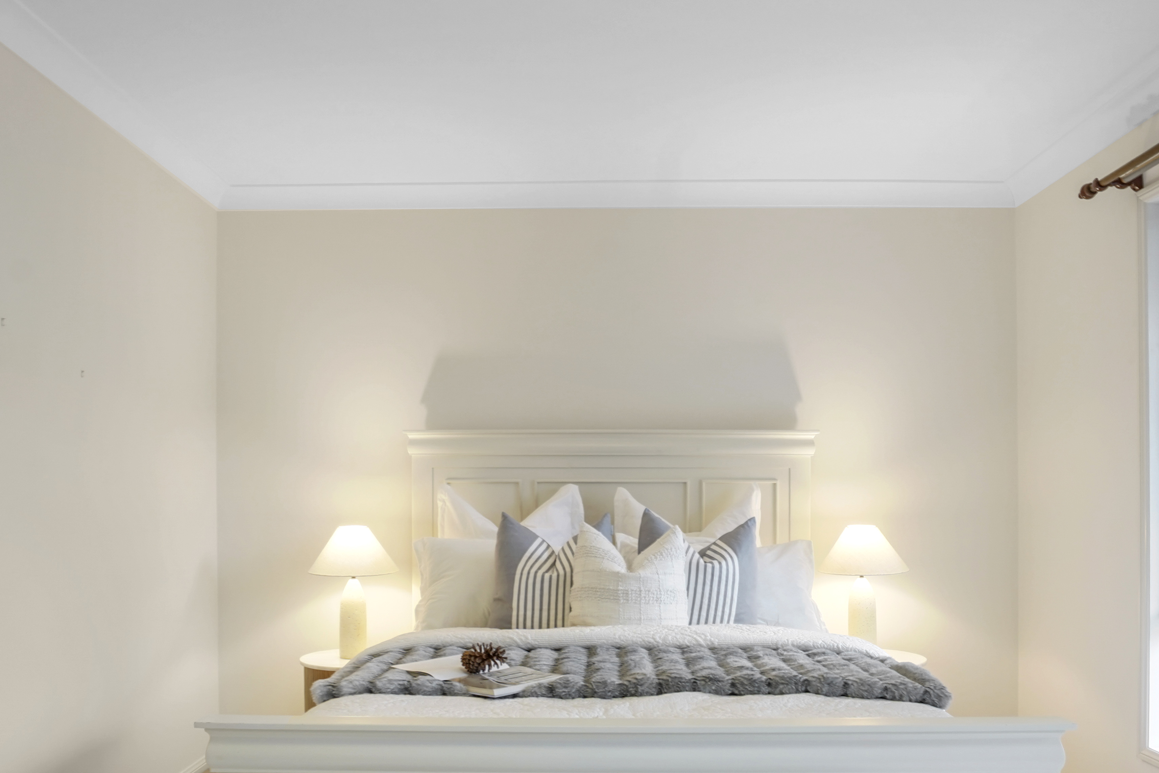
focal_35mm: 28
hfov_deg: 65.3
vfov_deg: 46.0
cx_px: 647
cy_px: 484
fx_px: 901
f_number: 7.1
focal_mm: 16
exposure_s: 1/3
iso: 800
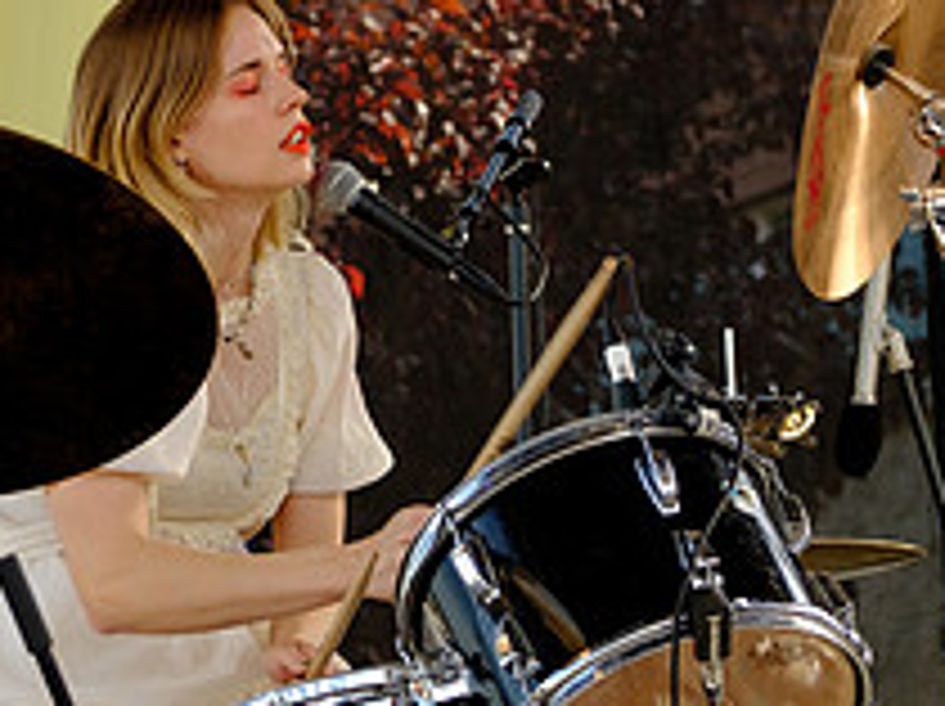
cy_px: 605
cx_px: 210
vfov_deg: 6.8
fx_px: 5917
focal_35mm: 217
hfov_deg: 9.1
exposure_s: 1/500
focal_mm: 50
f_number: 2.8
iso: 200
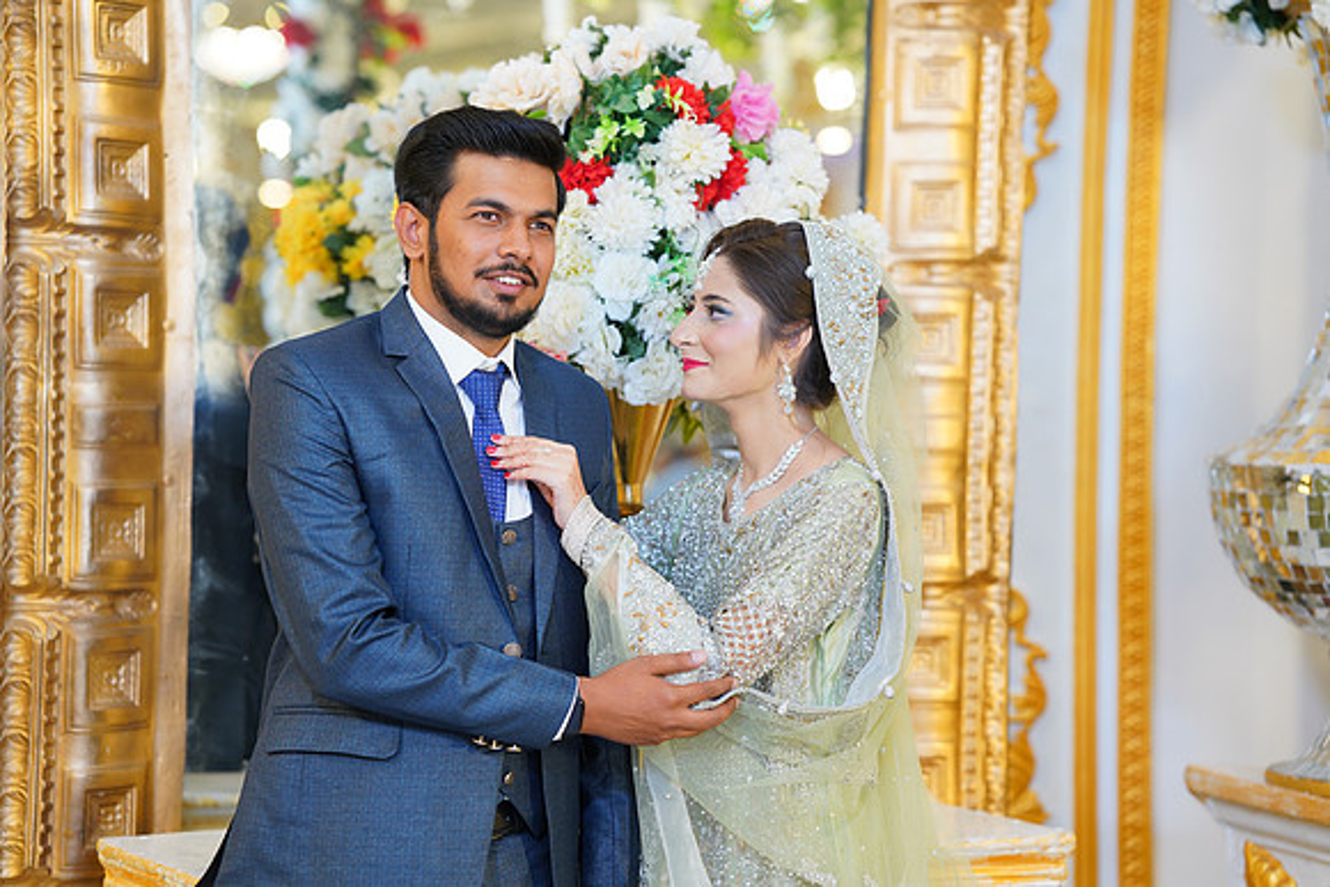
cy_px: 444
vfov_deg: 16.1
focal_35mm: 85
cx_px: 665
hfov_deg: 23.9
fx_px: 3141
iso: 320
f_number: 2.5
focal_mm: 85
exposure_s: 1/160
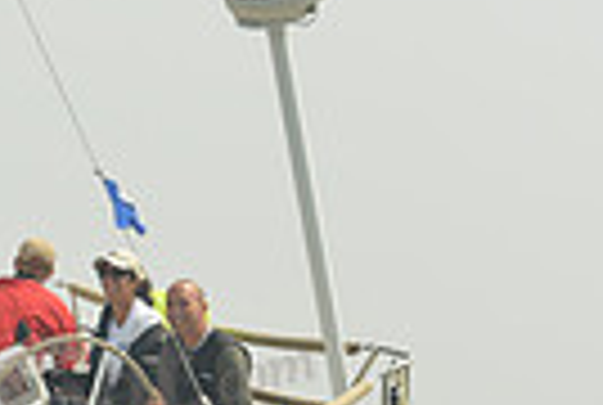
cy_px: 259
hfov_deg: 4.9
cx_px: -549
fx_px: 6883
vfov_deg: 3.4
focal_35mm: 410
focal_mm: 95
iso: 320
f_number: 8
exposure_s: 1/1250
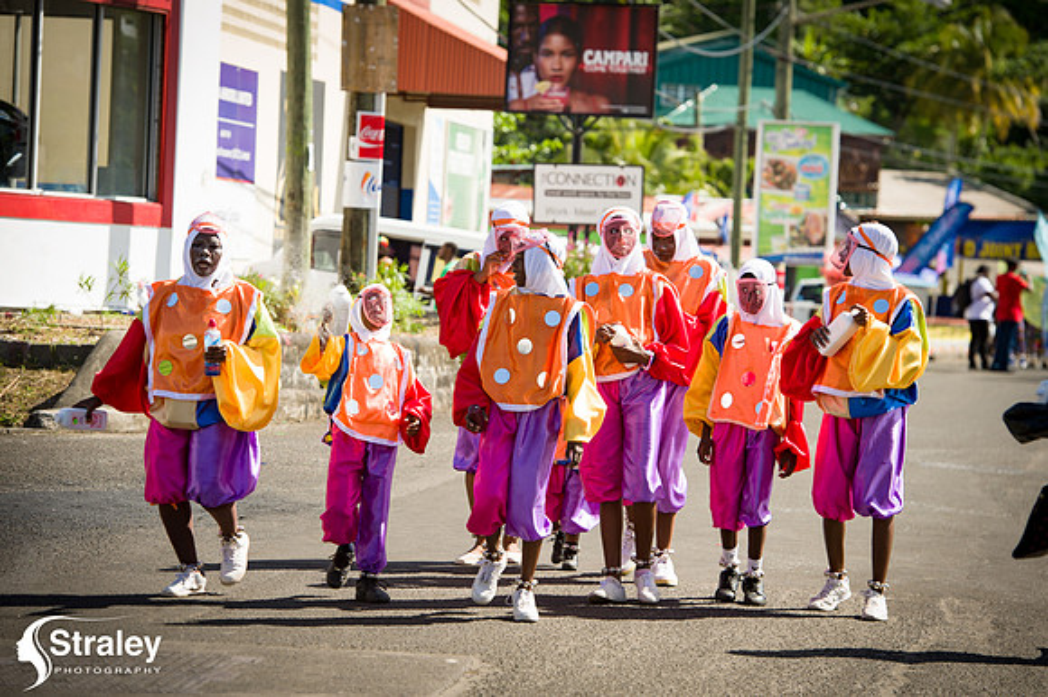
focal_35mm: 135
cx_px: 524
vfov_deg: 10.1
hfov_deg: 15.2
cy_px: 348
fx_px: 3928
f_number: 6.3
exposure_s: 1/250
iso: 100
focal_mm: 135
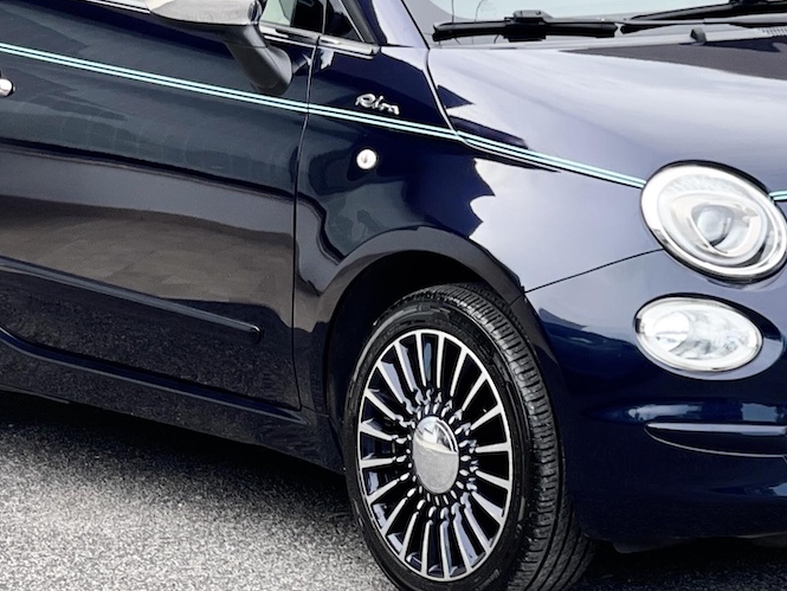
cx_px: 515
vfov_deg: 8.2
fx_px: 4093
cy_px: 176
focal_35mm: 180
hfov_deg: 11.0
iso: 25
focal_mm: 7.5
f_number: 2.2
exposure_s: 1/183
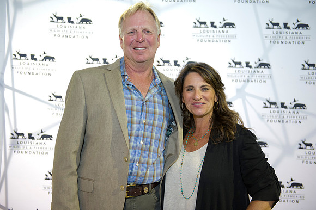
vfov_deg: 27.0
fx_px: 439
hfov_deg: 39.6
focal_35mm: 50
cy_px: 105
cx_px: 158
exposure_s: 1/80
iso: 3200
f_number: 2.8
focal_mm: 50
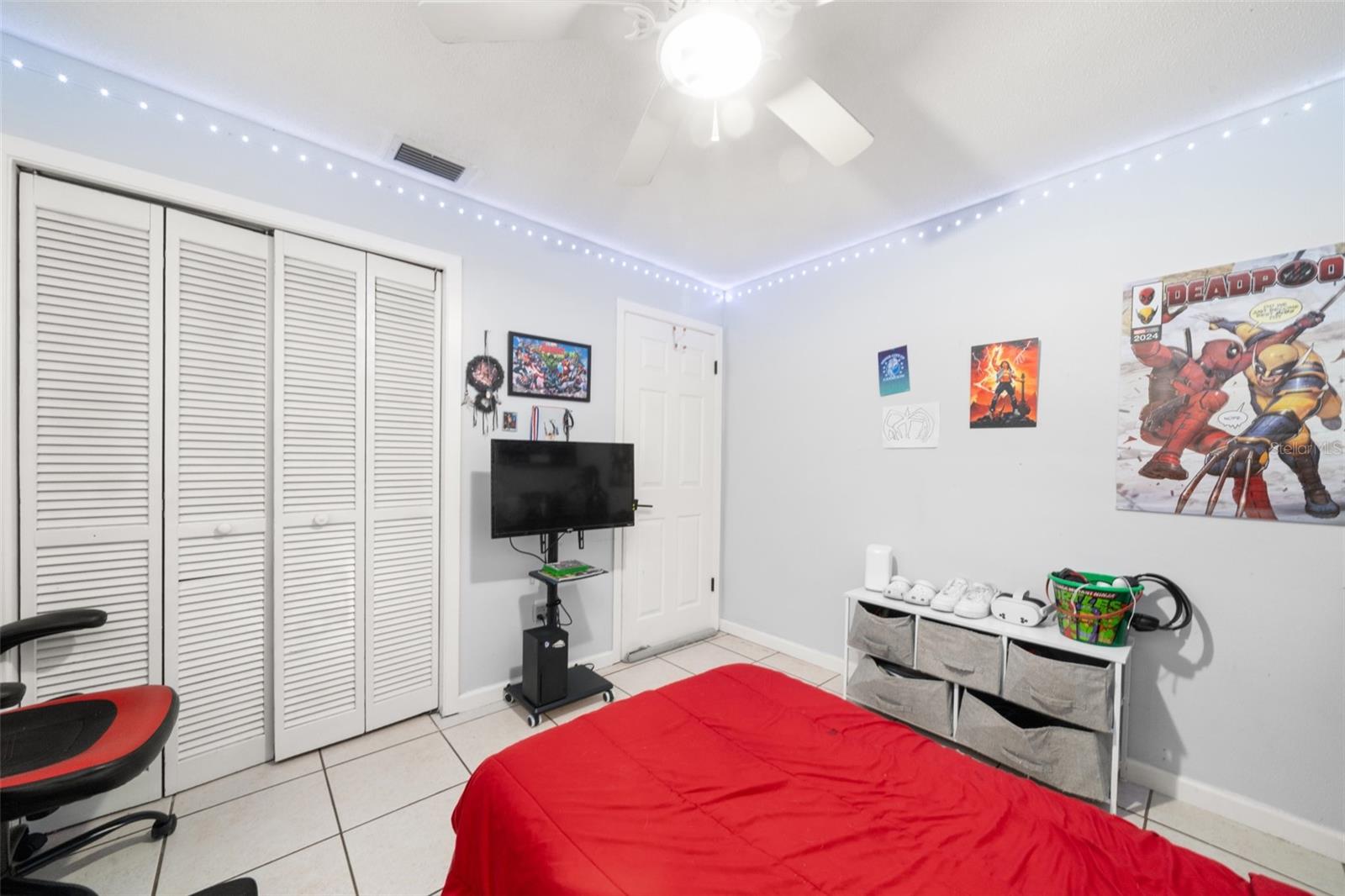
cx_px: 672
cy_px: 448
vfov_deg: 90.0
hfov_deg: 112.6
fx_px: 448
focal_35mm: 12
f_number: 11
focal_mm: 12
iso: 400
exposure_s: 1.3
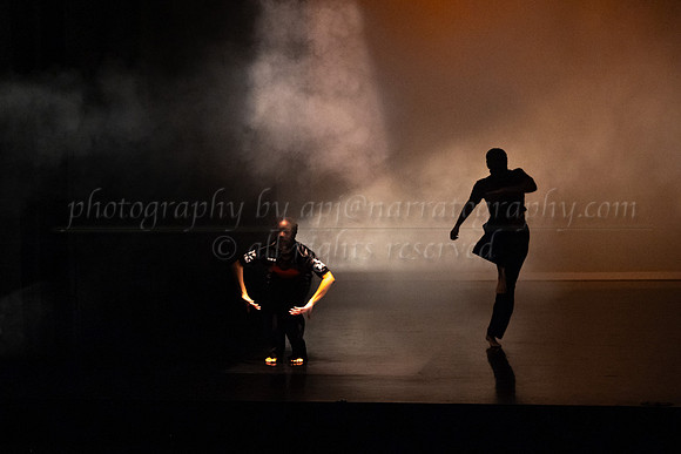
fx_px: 1716
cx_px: 269
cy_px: 240
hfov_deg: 22.4
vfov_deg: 15.1
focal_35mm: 91
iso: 4000
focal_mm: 75
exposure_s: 1/200
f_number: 4
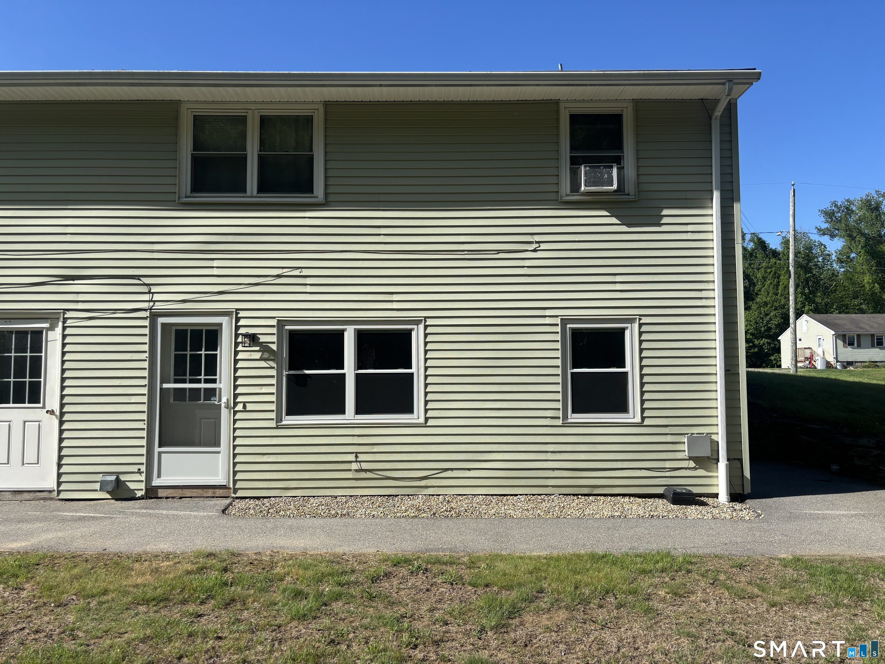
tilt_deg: +4.4
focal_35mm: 26
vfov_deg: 53.1
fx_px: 665
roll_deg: +0.8
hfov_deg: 67.3
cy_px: 332
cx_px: 442
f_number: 1.6
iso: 50
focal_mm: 5.96
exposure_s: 1/3311
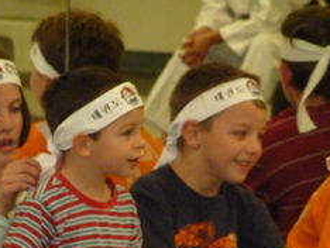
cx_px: 219
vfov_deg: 3.1
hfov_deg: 4.2
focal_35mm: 475
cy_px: 176
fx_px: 4533
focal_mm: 45.7
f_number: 4.8
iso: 1000
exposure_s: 1/60
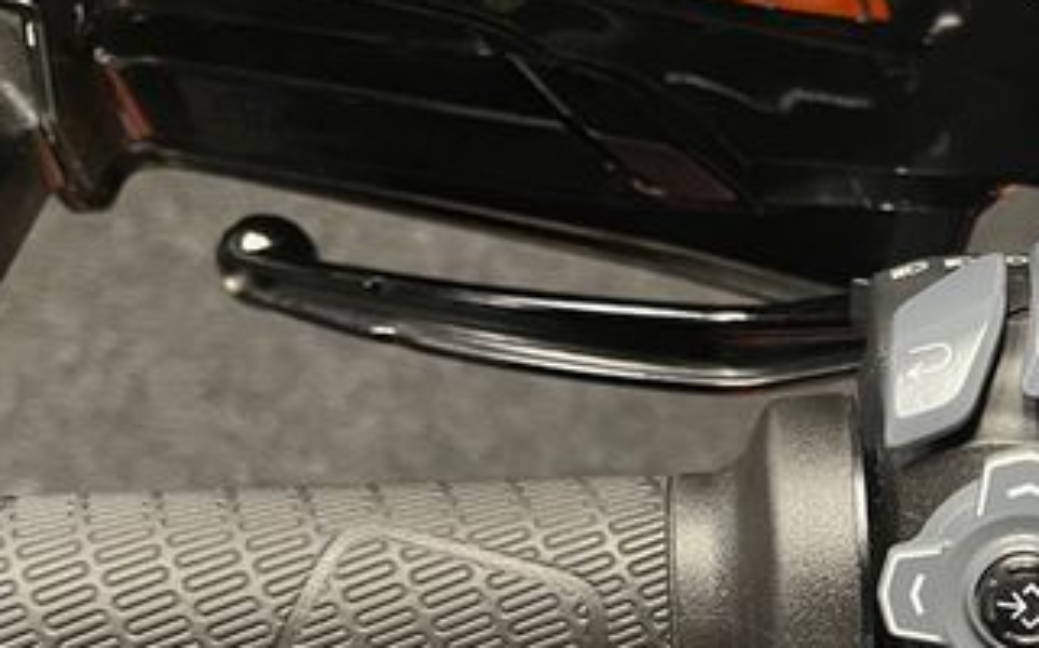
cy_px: 606
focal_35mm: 55
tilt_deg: -50.9
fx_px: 1556
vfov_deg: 22.8
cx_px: 997
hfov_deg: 34.2
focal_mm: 5.1
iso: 500
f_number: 1.6
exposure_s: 1/50
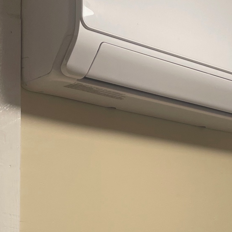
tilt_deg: -1.5
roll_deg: -1.1
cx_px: 248
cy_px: 256
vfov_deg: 20.0
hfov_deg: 20.1
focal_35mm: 83
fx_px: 629
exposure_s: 1/60
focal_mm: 5.1
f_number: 1.6
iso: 100
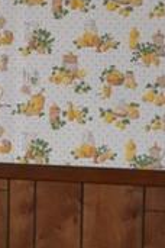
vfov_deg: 9.8
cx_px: -55
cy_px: 228
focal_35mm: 209
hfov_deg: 6.5
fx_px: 1438
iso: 3600
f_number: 4.2
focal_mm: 31
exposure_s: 1/60
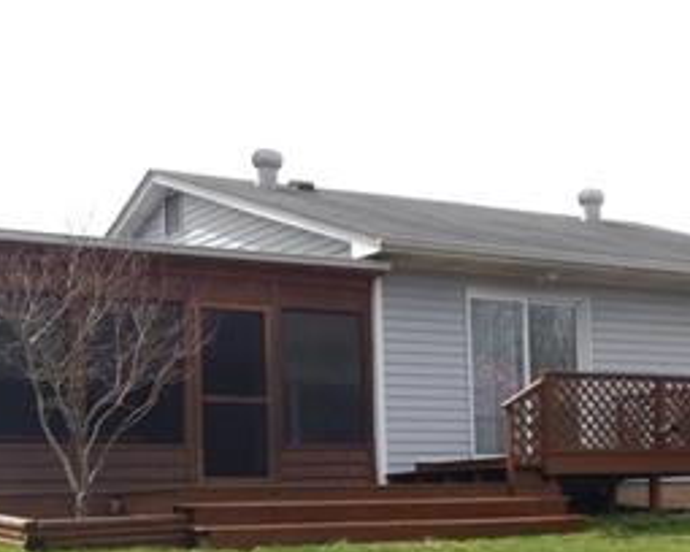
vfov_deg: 21.3
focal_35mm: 71
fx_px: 1450
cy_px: 449
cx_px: 390
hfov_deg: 26.7
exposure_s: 1/1500
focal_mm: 5.1
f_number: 2.8
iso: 125
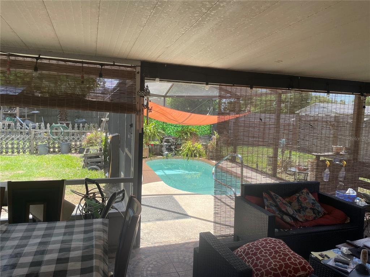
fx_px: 278
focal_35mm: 26
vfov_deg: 53.1
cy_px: 138
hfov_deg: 67.3
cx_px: 185
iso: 32
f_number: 1.6
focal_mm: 4.2
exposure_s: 1/475
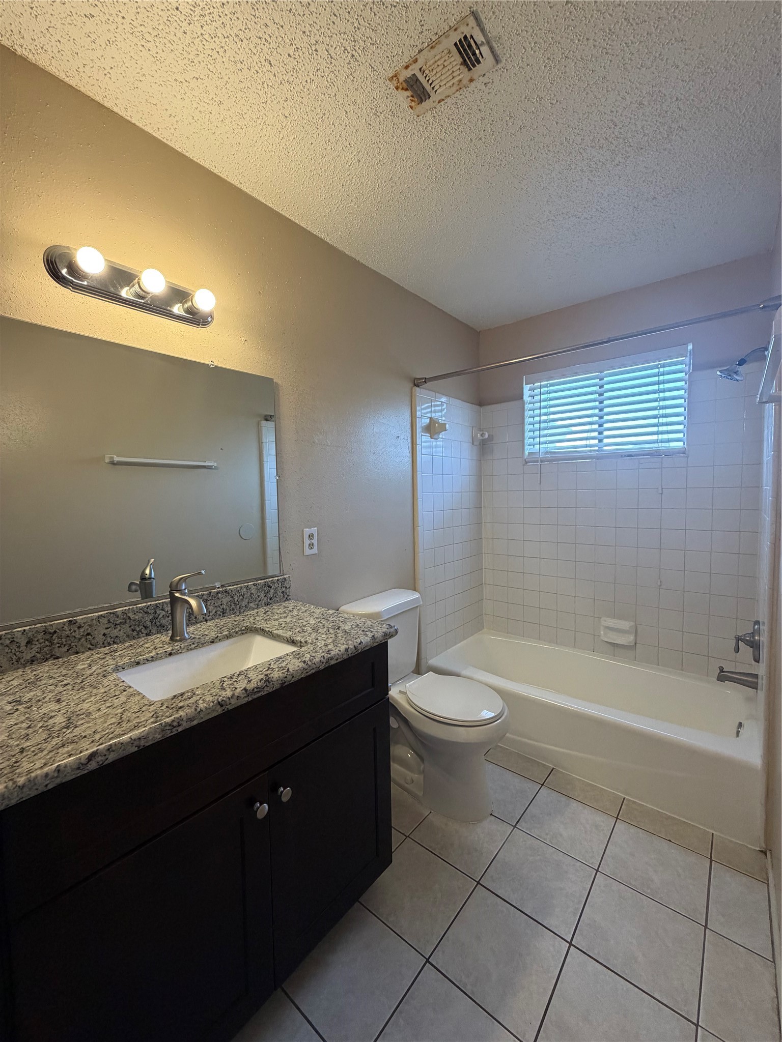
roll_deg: +0.5
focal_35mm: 14
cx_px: 391
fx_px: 422
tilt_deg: -3.9
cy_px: 521
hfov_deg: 85.7
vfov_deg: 102.1
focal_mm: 2.22
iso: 320
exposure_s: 1/121
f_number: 2.2
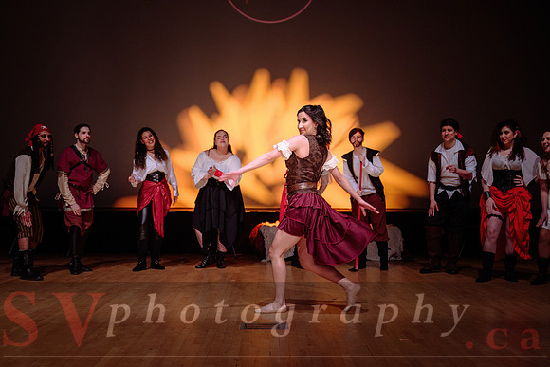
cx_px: 247
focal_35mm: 56
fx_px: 860
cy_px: 202
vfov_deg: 24.1
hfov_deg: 35.4
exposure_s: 1/250
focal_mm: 51
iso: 1600
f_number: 2.8
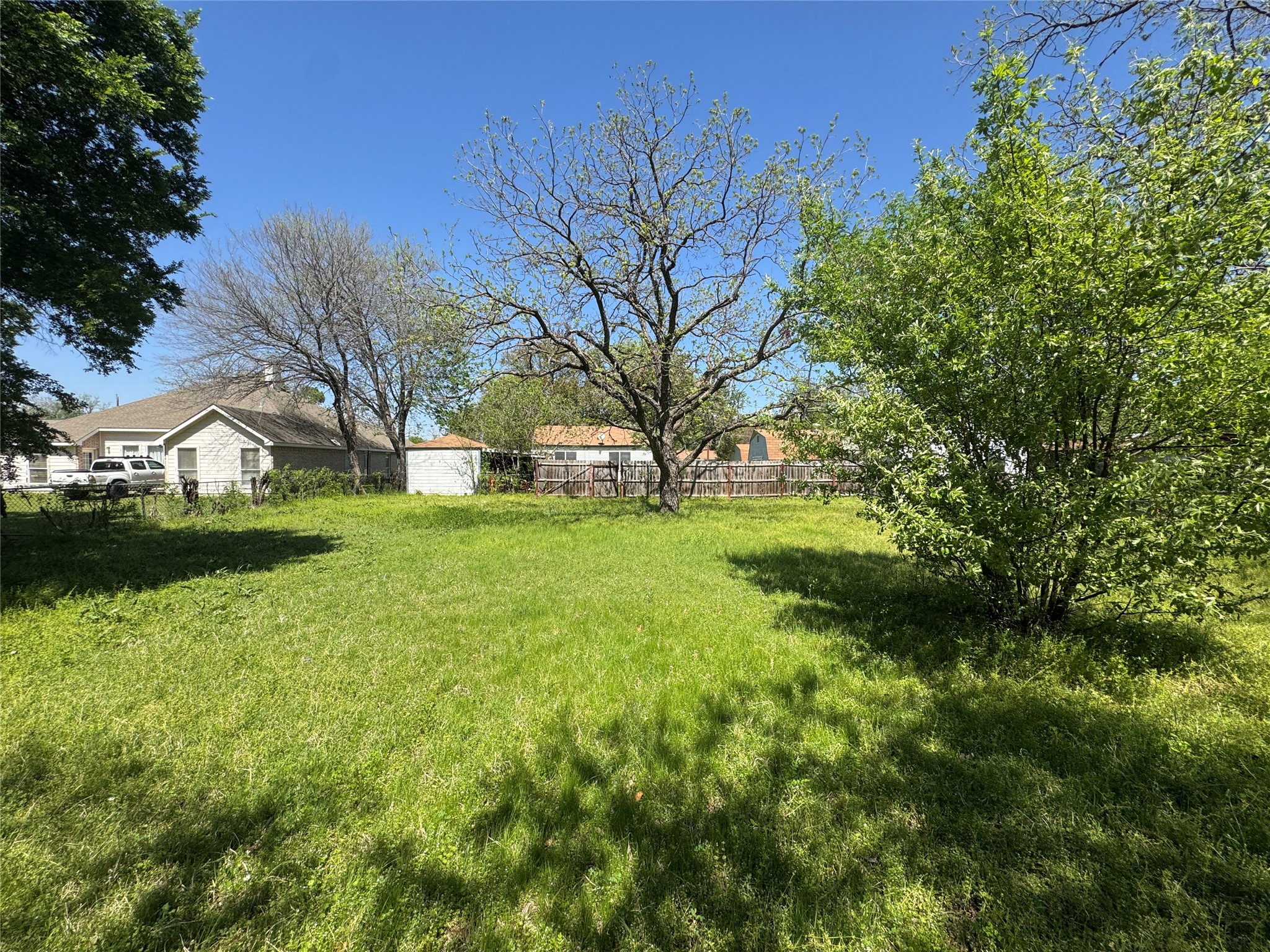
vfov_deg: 85.7
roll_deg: -0.3
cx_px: 635
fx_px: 514
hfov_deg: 102.1
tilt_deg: -1.5
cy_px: 476
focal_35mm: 14
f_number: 2.2
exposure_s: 1/1346
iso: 50
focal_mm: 2.22
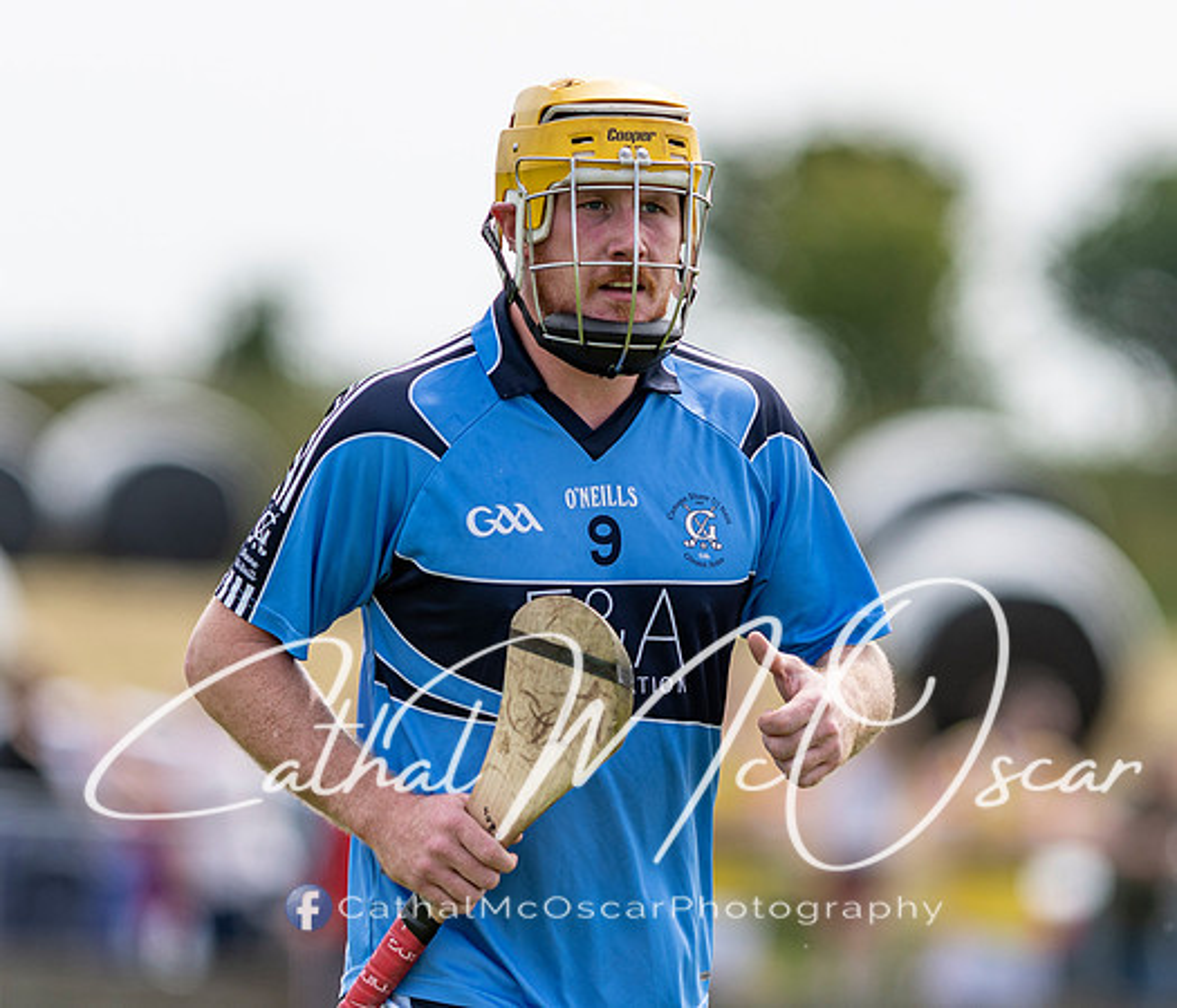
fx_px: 23500
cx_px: 577
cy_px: 435
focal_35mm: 656
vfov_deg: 2.5
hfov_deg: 2.9
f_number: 2.8
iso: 100
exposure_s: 1/1600
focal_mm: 300
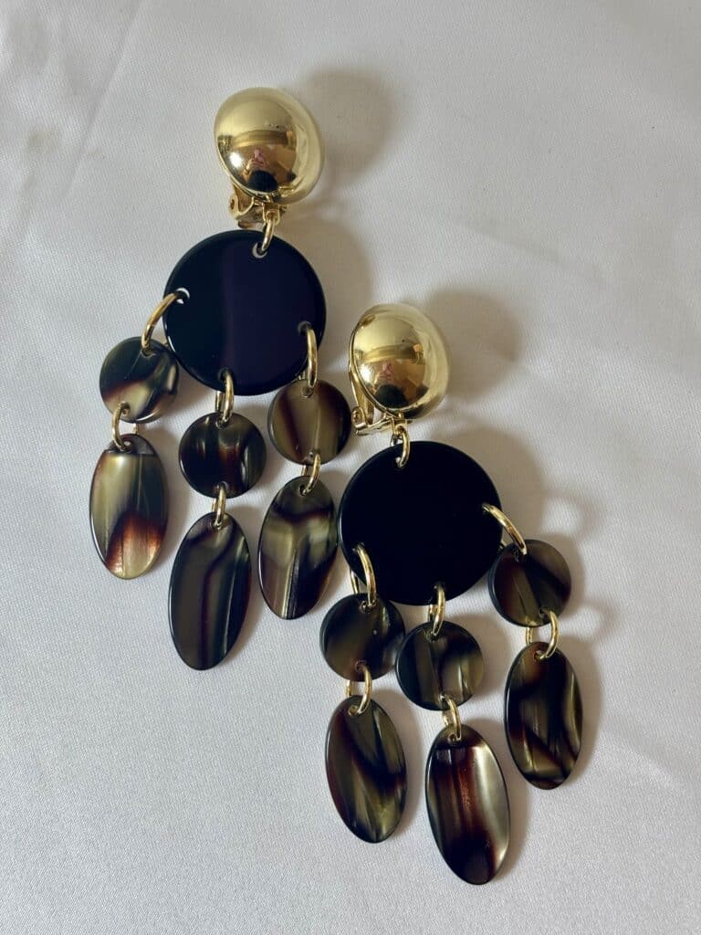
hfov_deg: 28.0
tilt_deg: -86.4
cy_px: 468
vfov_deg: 36.8
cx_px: 350
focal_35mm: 52
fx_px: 1404
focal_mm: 5.96
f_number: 1.6
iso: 32
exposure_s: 1/100
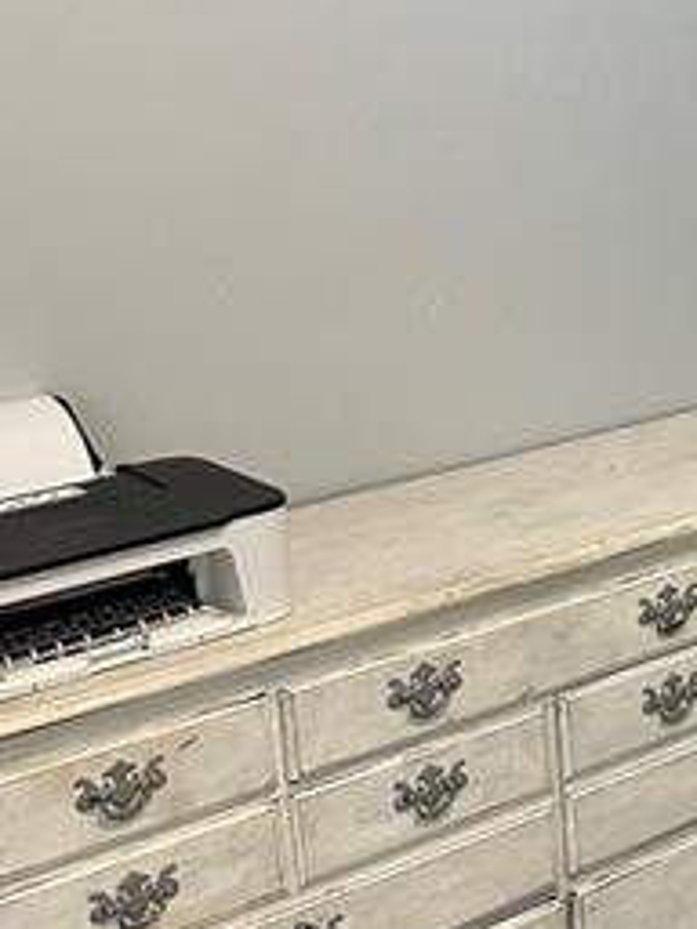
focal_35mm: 72
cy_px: 392
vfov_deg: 27.0
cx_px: 987
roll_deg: +0.4
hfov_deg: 18.5
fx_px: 1933
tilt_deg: -12.3
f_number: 1.78
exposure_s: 1/60
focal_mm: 6.86
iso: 320
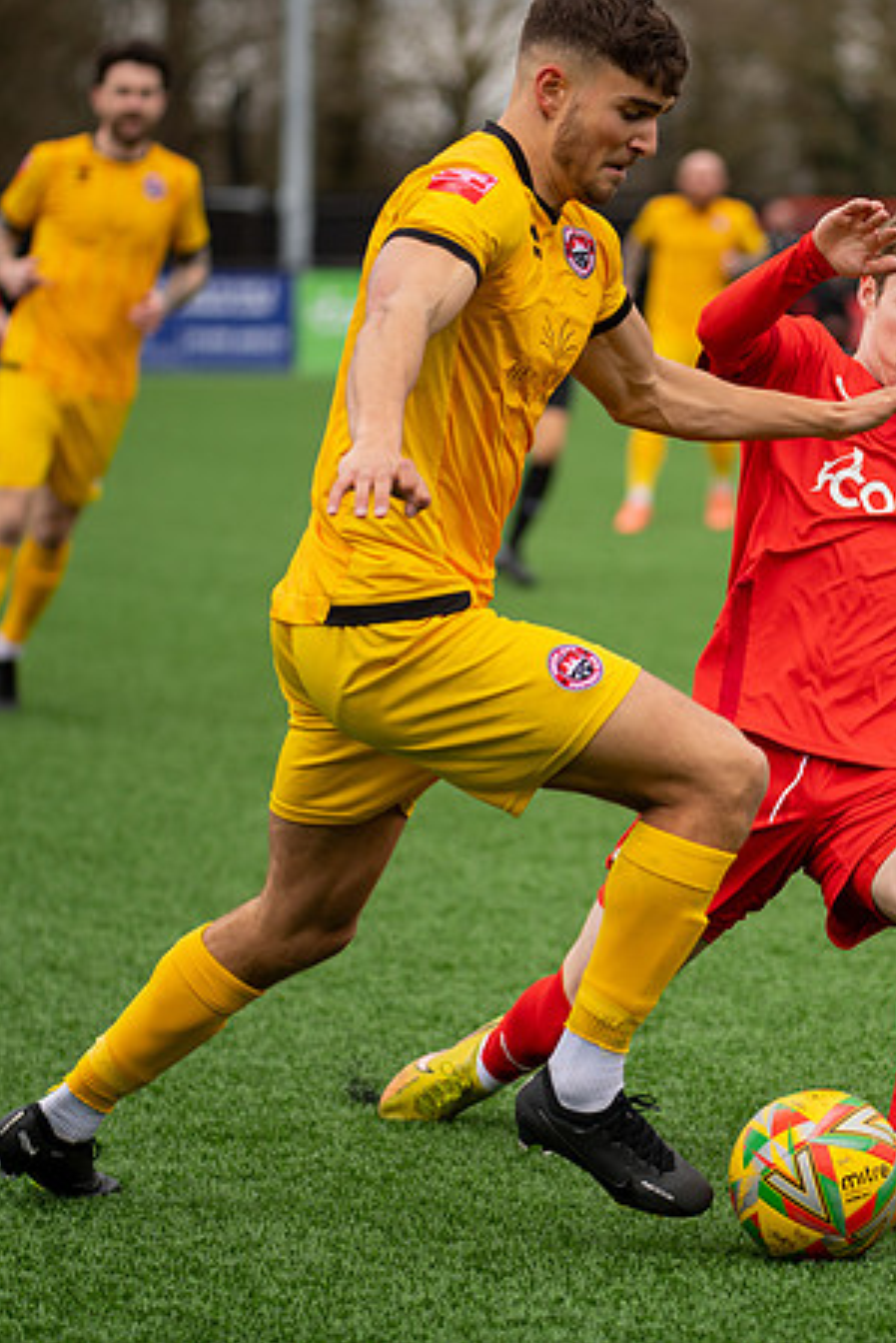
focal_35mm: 181
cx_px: 840
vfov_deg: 11.4
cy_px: 672
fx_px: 6752
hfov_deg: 7.6
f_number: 2.8
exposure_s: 1/2000
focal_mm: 120
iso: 400
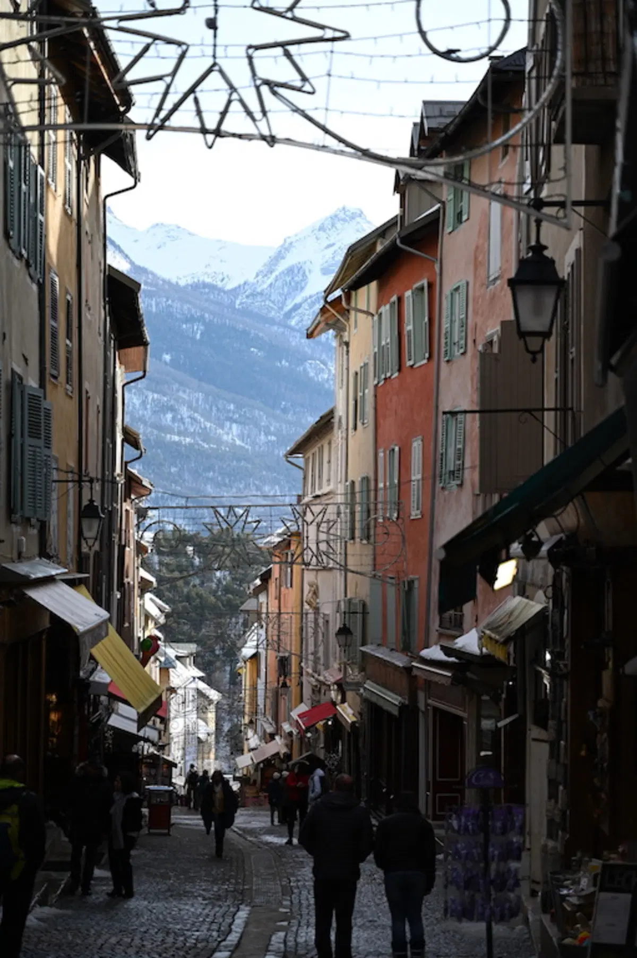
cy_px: 479
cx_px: 318
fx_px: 1861
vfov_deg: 28.9
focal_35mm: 70
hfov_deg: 19.4
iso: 100
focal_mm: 70
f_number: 4
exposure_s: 1/400
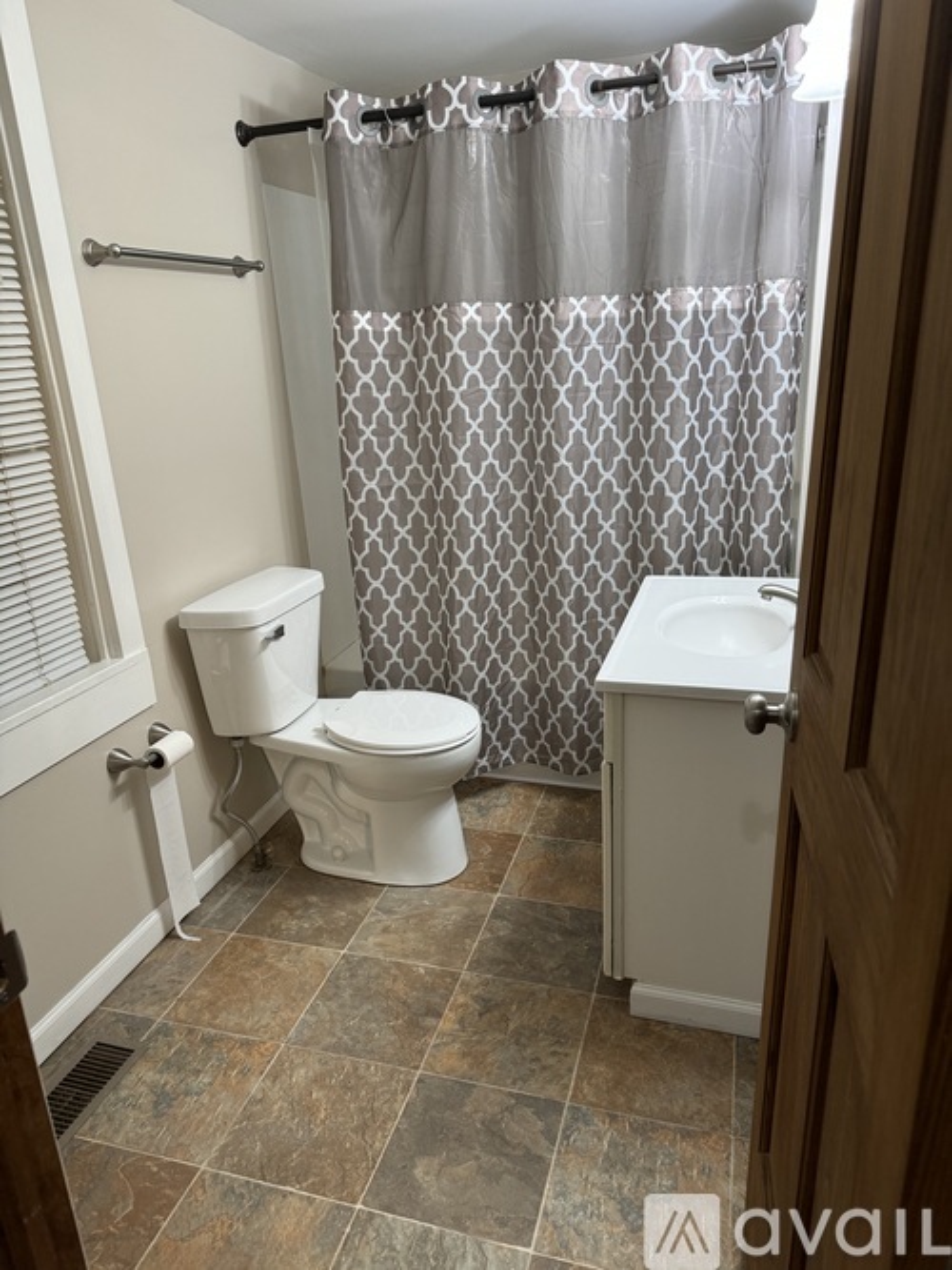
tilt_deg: -19.2
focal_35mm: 24
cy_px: 635
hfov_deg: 56.8
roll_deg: +2.2
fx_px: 880
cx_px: 476
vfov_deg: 71.6
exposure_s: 1/60
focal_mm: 6.76
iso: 200
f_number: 1.78
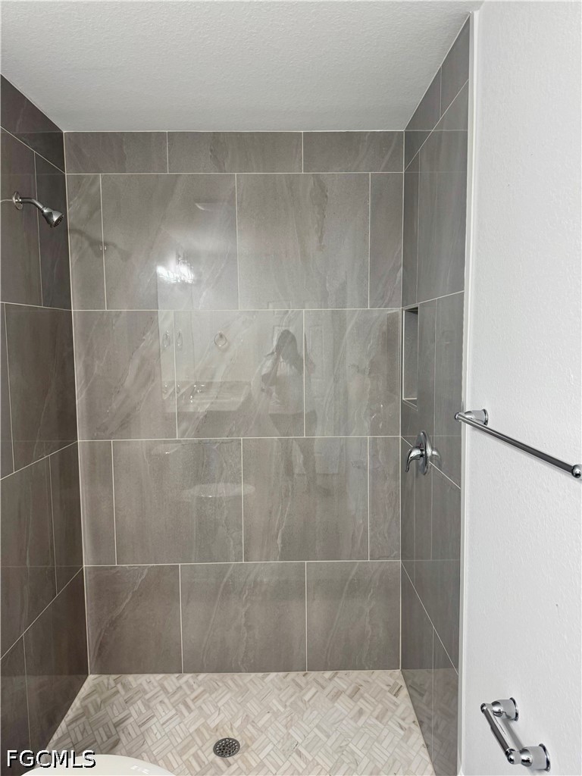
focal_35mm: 24
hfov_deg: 56.8
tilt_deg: -4.0
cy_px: 388
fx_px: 538
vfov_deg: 71.6
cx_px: 291
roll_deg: +0.3
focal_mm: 6.76
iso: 160
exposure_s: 1/120
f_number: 1.78
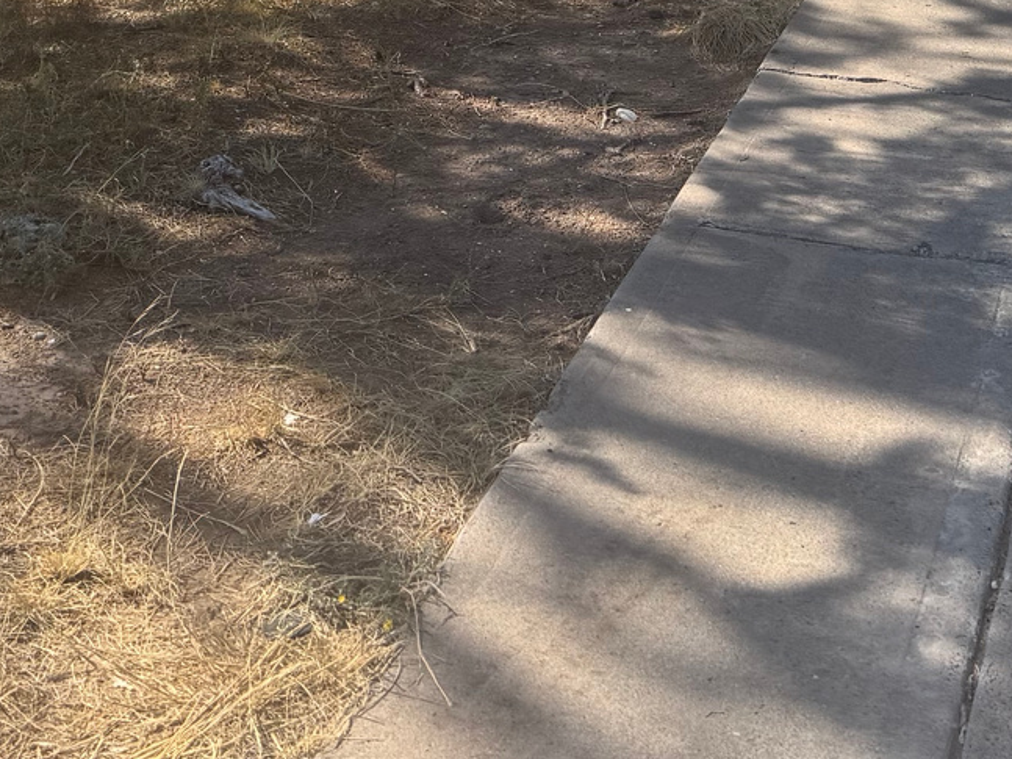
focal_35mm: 76
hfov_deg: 25.7
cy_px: -440
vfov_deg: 17.1
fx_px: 2221
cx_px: 482
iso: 80
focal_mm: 6.76
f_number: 1.78
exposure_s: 1/2041
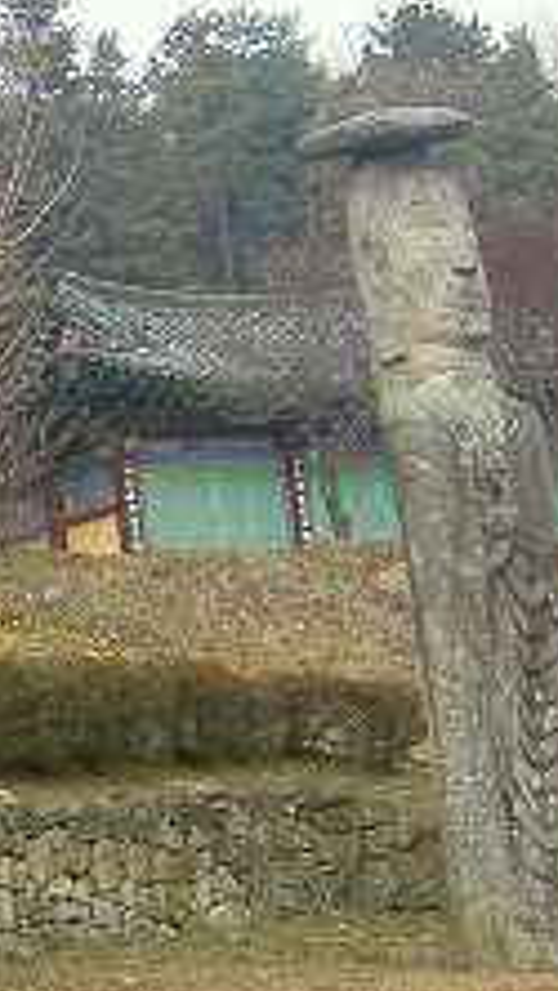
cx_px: -446
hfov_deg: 10.6
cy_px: 379
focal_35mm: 107
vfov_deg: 20.0
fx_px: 2812
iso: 50
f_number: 4.7
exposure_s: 1/100
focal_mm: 5.6
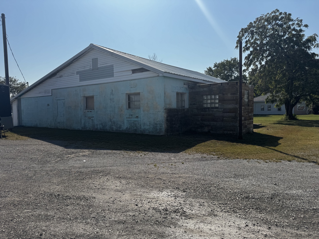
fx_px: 221
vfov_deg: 56.8
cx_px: 160
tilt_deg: -3.3
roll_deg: +0.4
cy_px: 120
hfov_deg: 71.6
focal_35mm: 24
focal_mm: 6.76
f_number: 1.78
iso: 80
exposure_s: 1/5814
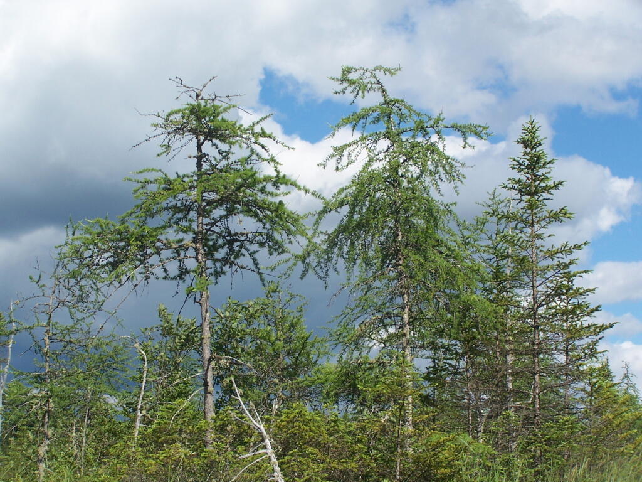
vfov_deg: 19.6
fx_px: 1391
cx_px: 321
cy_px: 241
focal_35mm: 75
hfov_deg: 26.0
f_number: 4.5
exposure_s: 1/800
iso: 80
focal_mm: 12.4
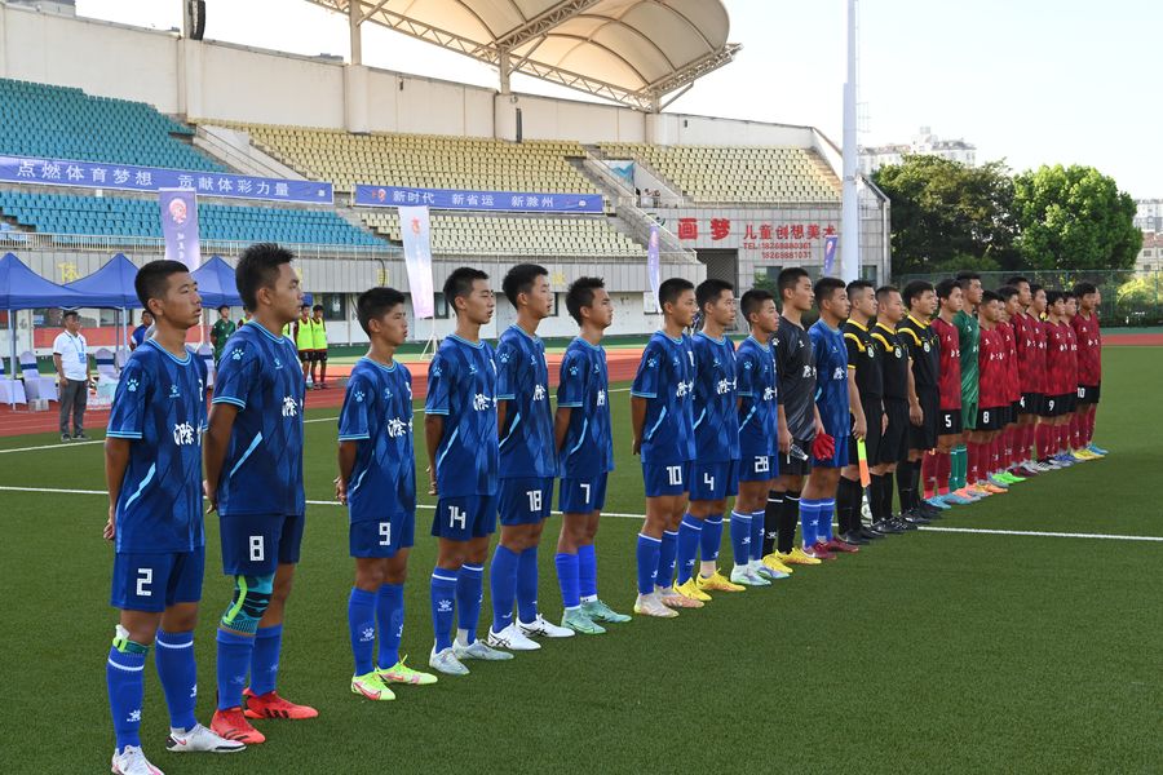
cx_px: 582
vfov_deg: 24.6
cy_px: 388
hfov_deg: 36.2
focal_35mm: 55
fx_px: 1777
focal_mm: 55
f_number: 10
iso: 640
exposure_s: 1/400
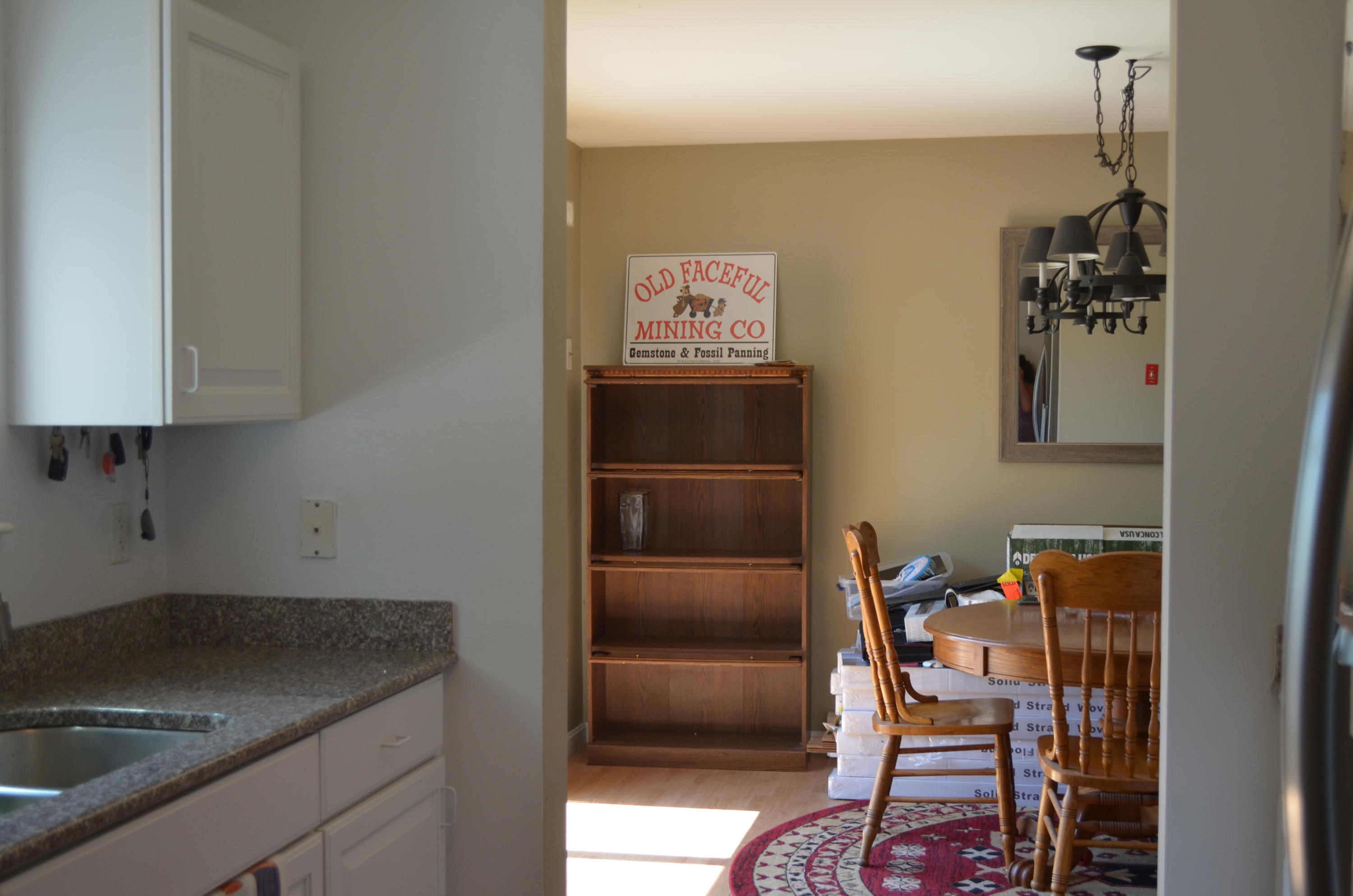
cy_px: 448
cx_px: 676
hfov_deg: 43.7
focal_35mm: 45
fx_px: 1688
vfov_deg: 29.7
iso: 400
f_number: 4.5
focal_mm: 30
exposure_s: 1/100
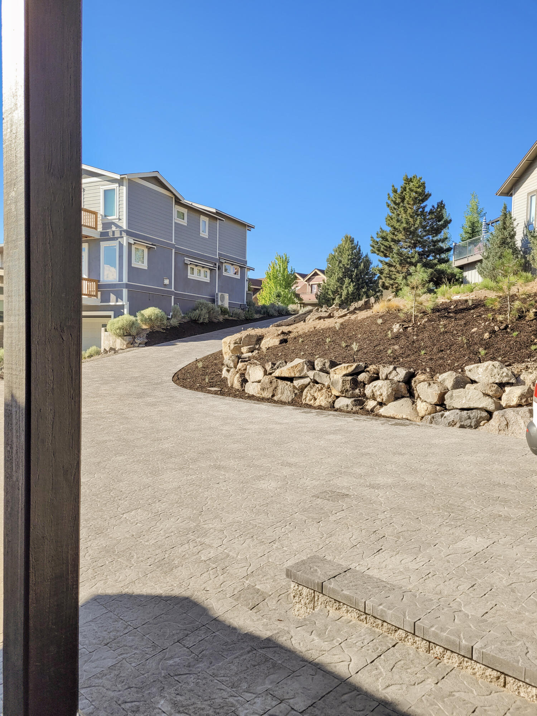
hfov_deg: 53.1
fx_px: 538
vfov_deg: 67.3
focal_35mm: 26
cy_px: 358
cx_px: 268
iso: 40
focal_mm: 5.4
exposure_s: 1/1400
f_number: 1.8
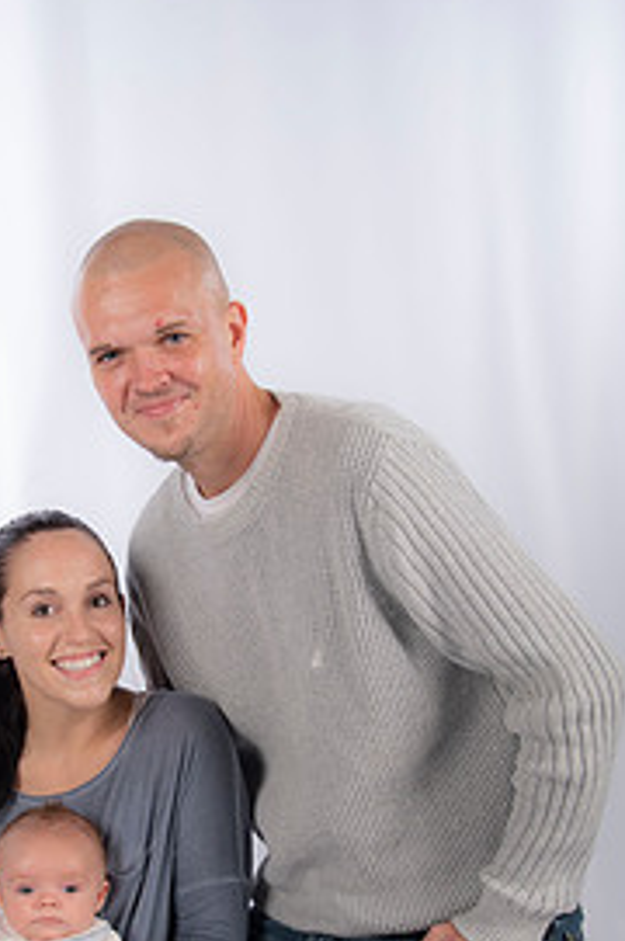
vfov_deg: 31.5
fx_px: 1645
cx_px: 220
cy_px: 674
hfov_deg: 21.5
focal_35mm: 63
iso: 100
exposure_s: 1/200
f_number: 5.6
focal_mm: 38
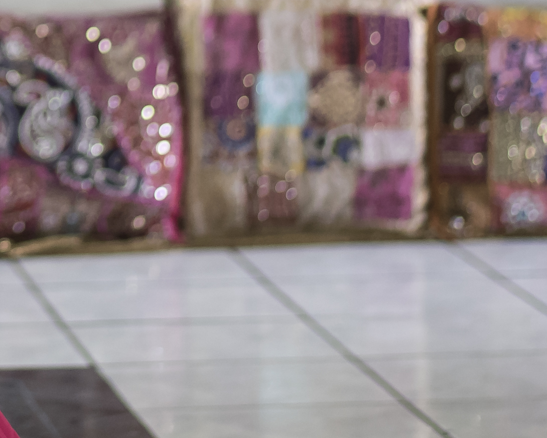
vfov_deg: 5.9
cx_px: -325
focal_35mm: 259
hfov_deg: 7.3
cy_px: -164
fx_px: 4193
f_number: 1.8
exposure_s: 1/200
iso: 1000
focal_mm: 50
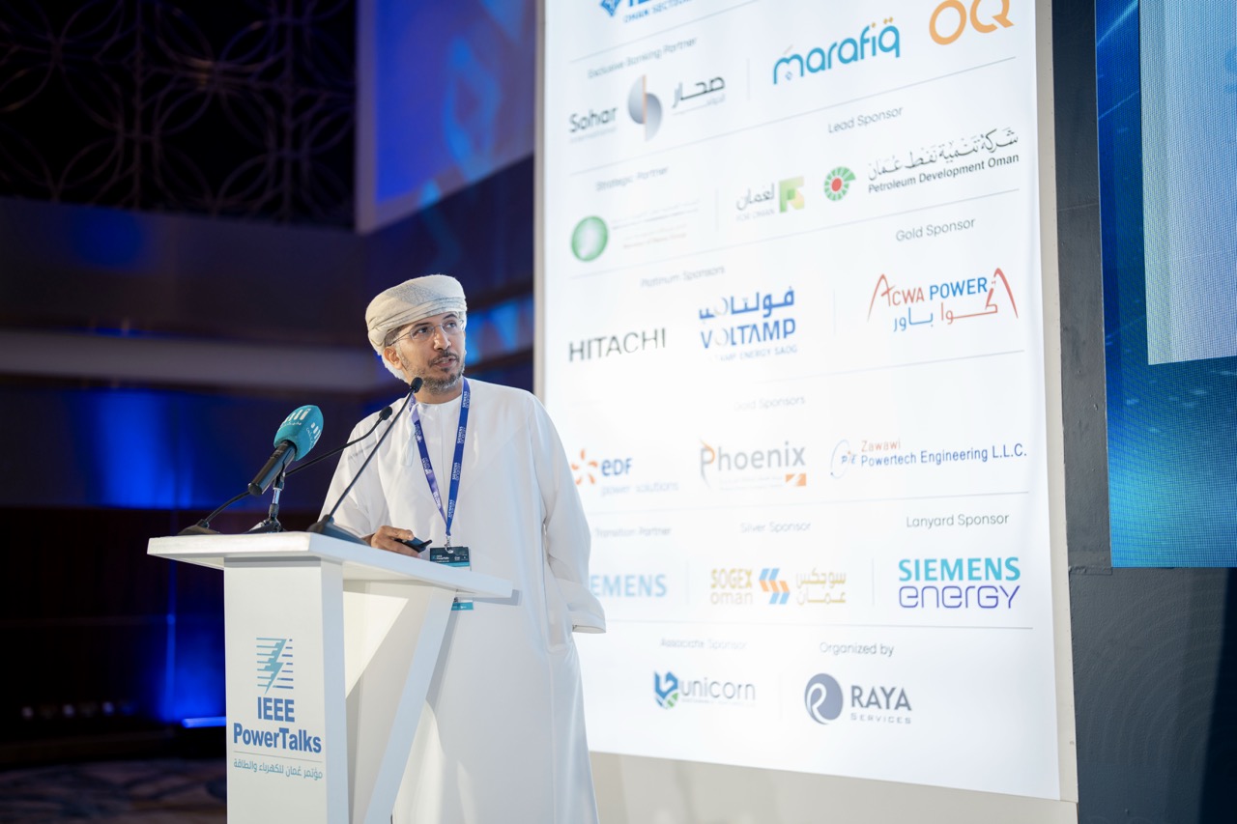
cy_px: 412
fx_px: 1718
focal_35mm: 50
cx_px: 618
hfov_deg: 39.6
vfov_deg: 27.0
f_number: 1.2
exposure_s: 1/200
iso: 160
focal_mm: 50
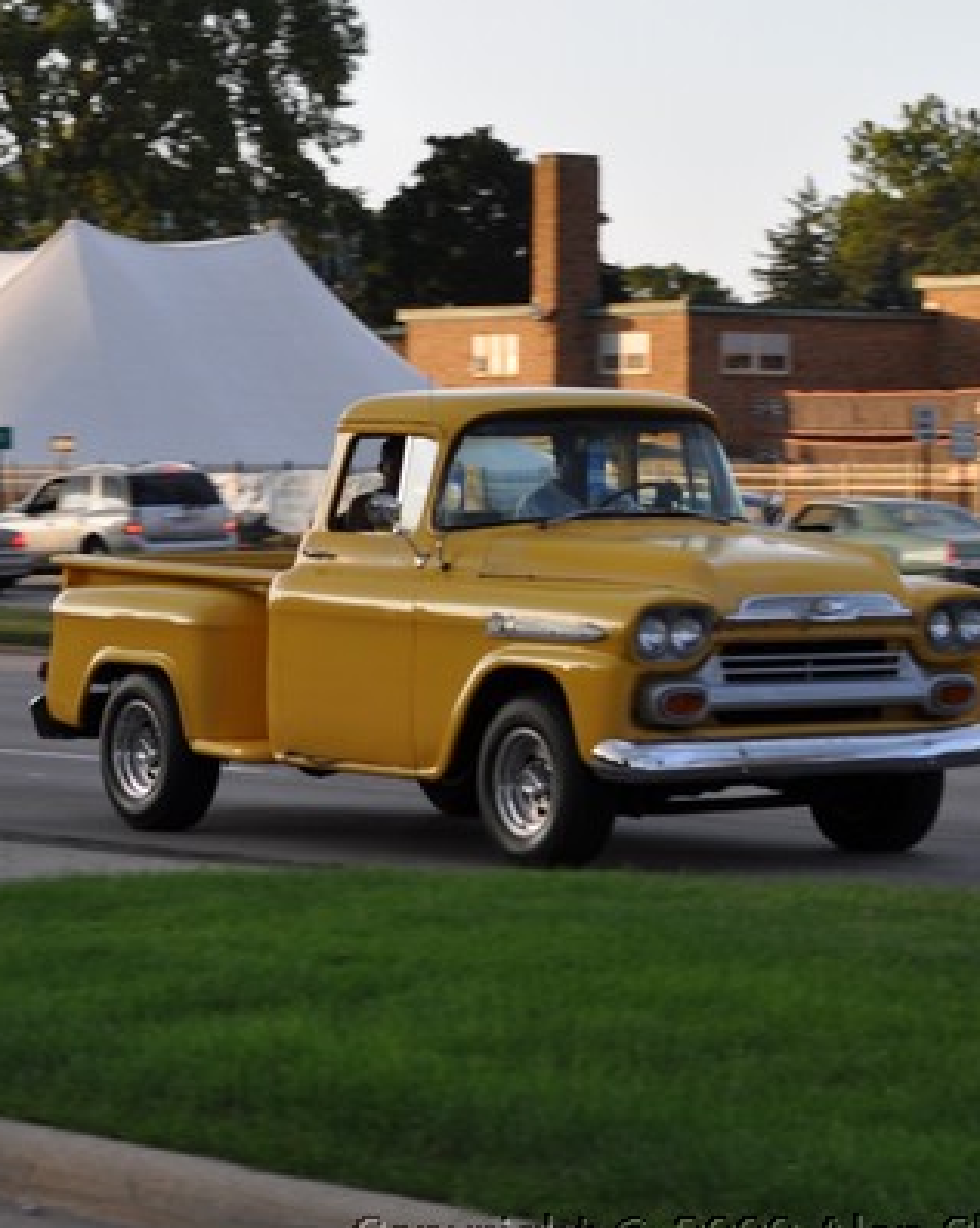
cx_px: 764
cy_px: 444
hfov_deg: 9.9
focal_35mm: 156
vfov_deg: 12.4
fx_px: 5660
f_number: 6.3
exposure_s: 1/160
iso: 200
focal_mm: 55
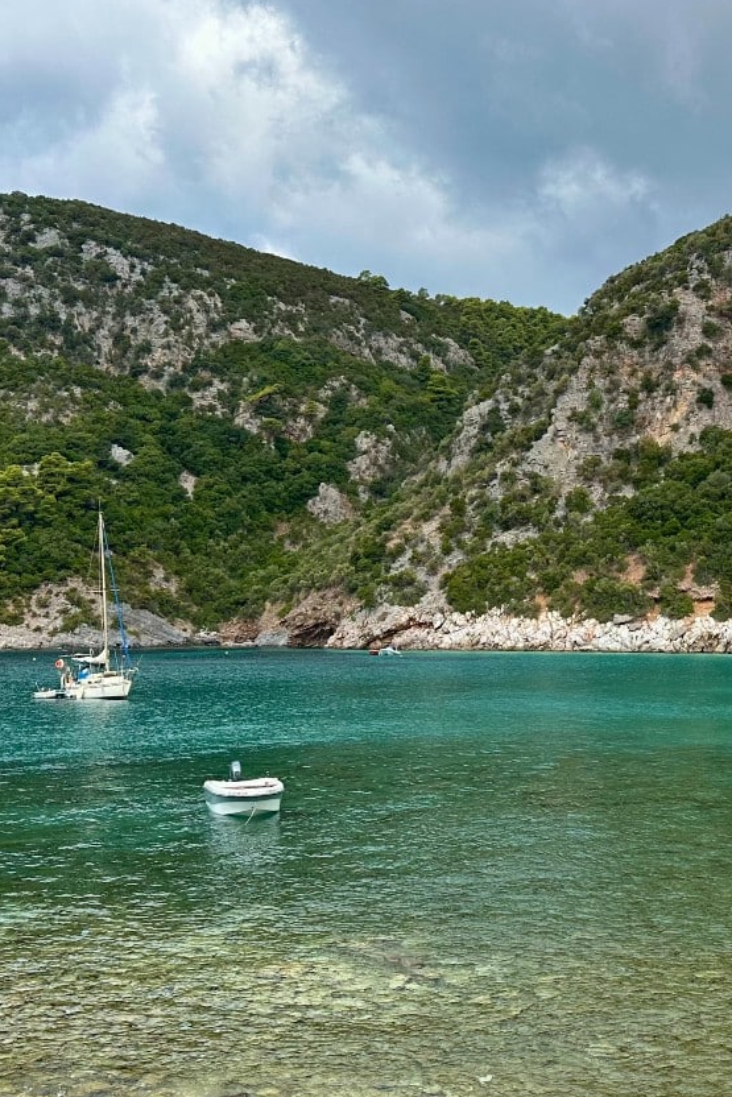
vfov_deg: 43.5
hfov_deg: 29.5
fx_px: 1372
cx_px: 541
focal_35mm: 45
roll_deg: +0.1
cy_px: 495
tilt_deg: +5.8
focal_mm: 6.86
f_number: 1.78
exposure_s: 1/3356
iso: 80
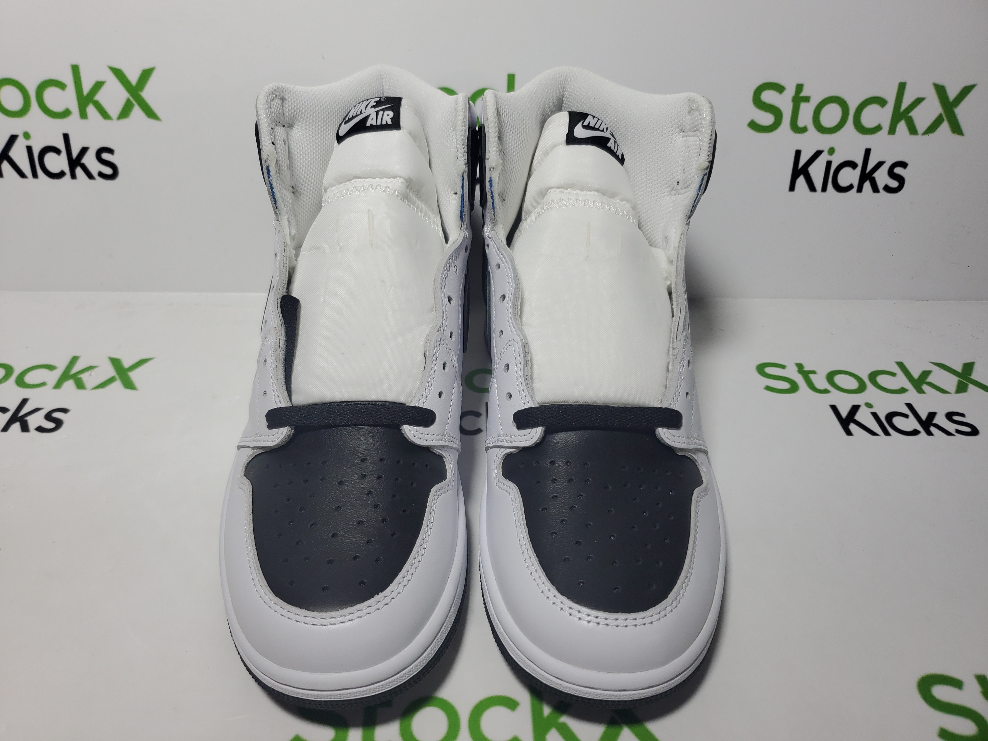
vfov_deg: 53.1
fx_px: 742
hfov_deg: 67.3
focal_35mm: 26
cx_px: 494
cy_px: 370
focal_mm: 4.3
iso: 50
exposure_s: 1/634
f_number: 1.5
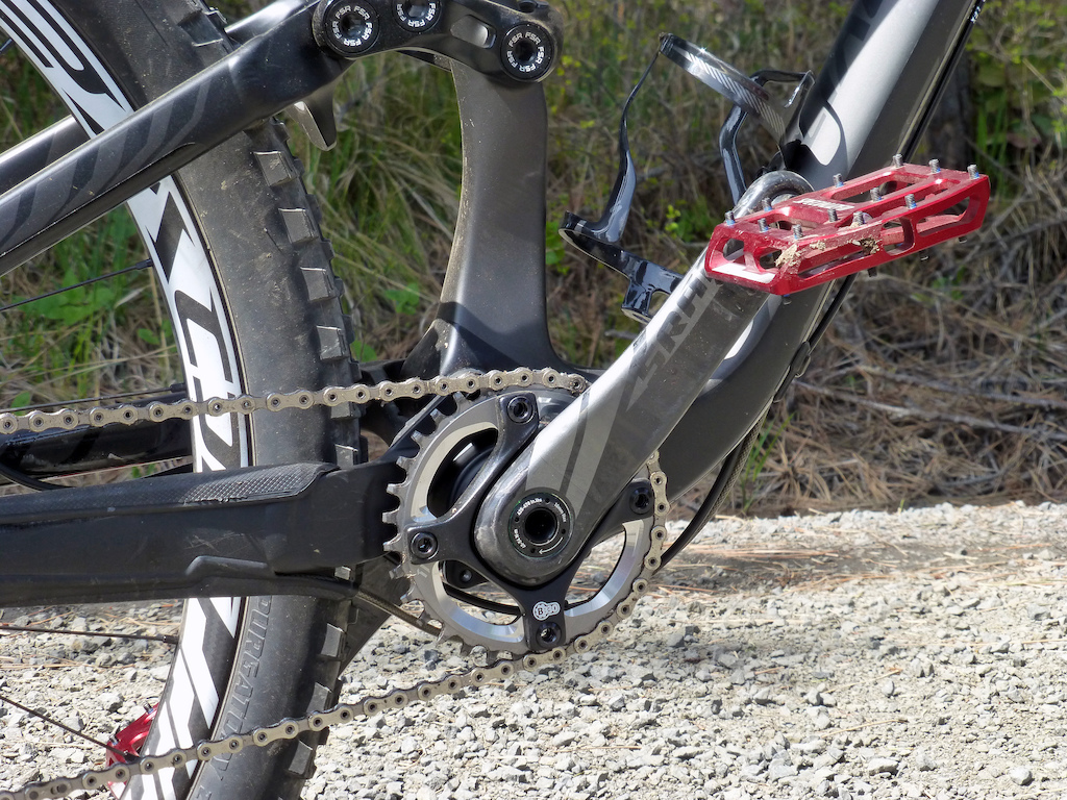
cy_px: 400
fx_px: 2774
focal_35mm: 90
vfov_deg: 16.4
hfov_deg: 21.8
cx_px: 534
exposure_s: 1/125
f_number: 5.2
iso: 160
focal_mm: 16.1
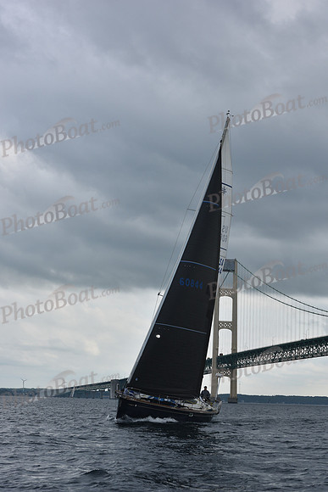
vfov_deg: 26.0
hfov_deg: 17.5
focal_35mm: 78
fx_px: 1065
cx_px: 164
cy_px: 246
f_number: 8
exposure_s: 1/800
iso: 250
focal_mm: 78
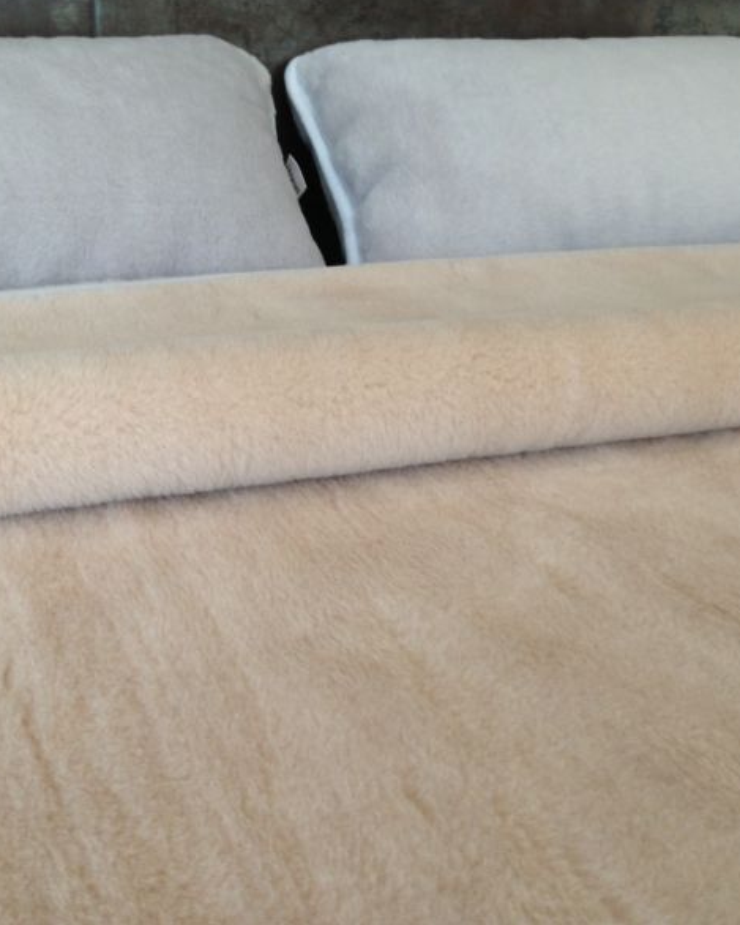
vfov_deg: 42.0
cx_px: 259
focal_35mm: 44
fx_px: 1204
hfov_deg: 33.9
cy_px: 455
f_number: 2.4
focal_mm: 4.13
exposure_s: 1/24
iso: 50
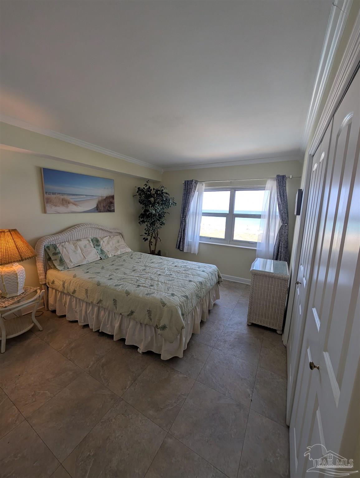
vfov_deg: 110.5
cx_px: 180
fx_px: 166
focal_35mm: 12
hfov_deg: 94.6
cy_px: 239
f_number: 1.7
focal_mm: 2.02
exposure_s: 1/288
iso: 80
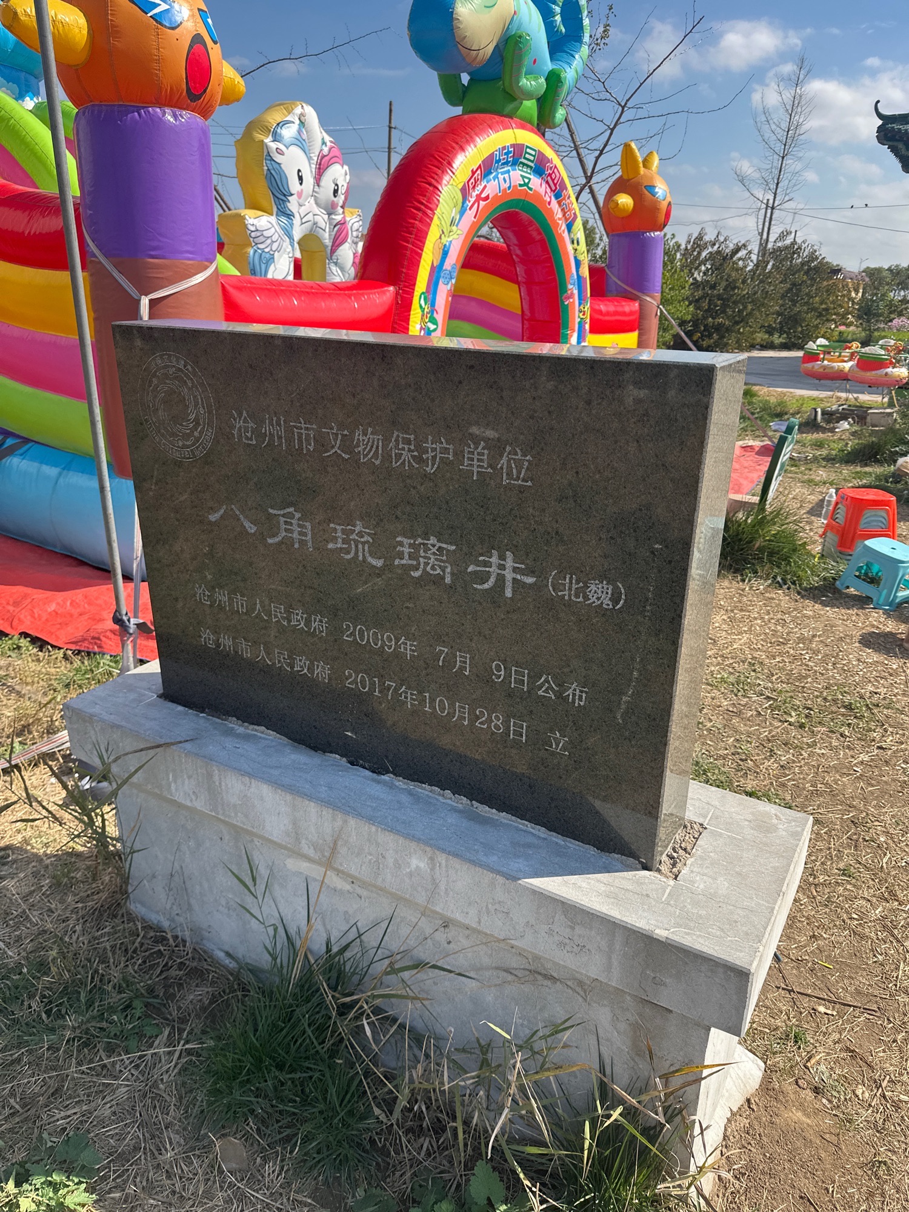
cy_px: 606
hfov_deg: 56.8
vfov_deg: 71.6
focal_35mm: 24
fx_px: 840
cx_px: 454
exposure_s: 1/3155
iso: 80
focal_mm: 6.86
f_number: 1.78
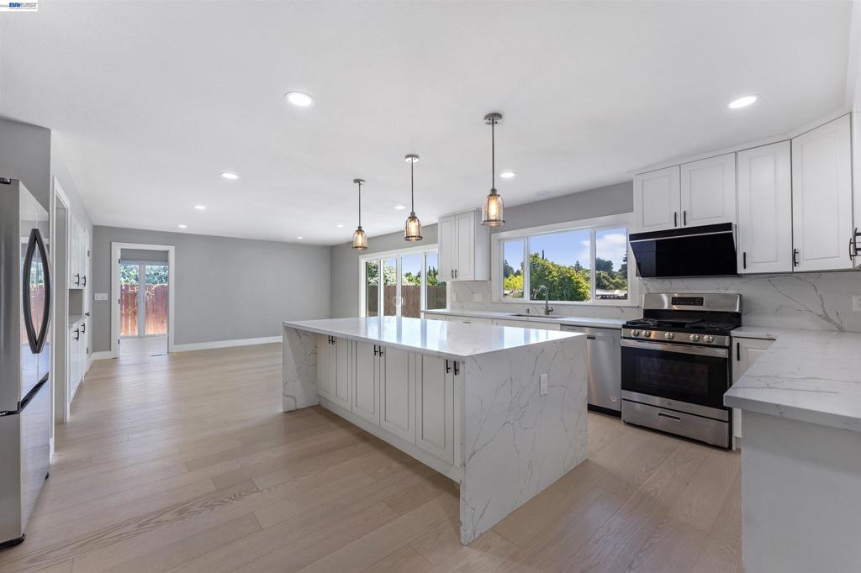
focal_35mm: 14
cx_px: 430
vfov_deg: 81.2
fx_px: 335
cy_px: 286
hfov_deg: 104.3
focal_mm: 14
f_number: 7.1
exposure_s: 1/1600
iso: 320
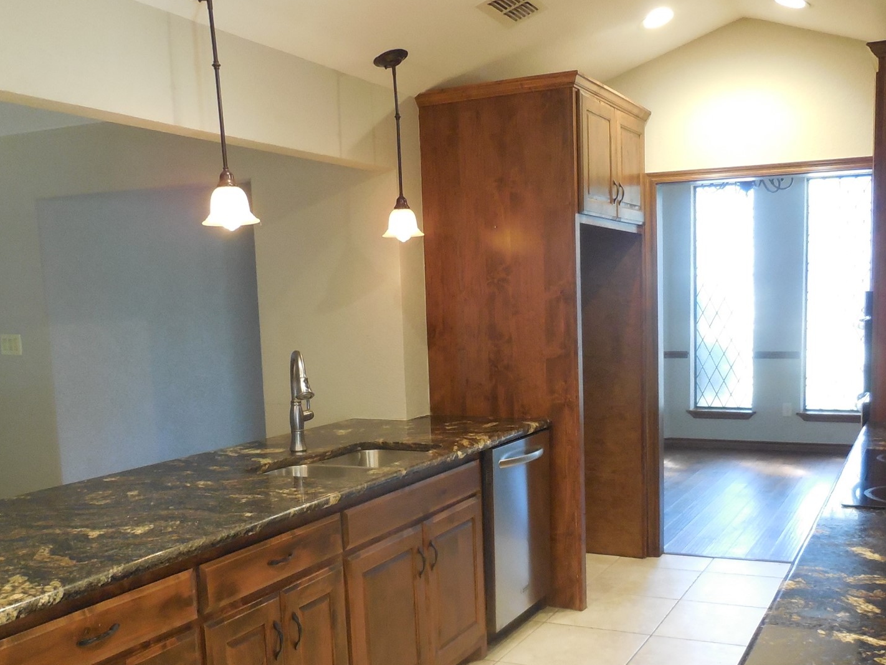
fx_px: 922
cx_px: 527
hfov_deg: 51.0
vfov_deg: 39.3
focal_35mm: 36
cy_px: 434
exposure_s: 1/30
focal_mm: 4.5
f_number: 3.1
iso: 400
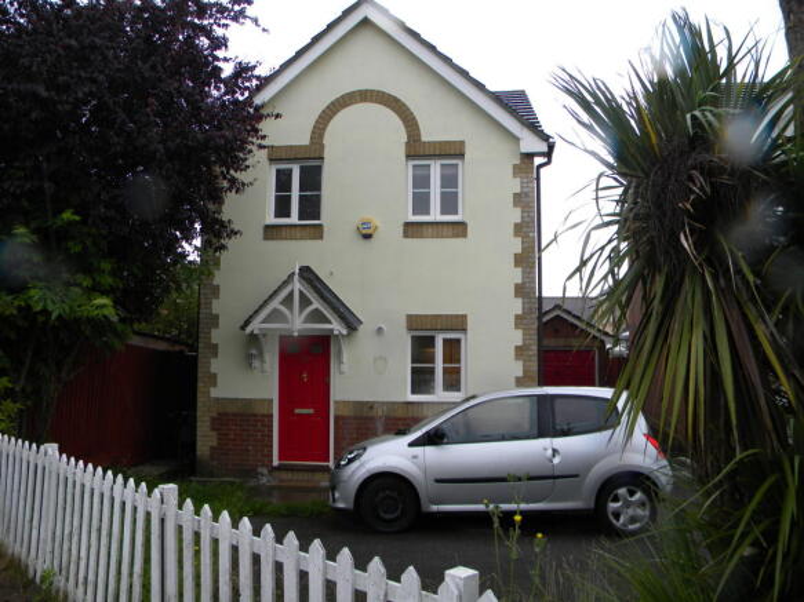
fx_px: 650
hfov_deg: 63.5
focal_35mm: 28
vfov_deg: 49.7
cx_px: 402
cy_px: 301
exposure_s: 1/110
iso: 80
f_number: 3.5
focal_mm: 5
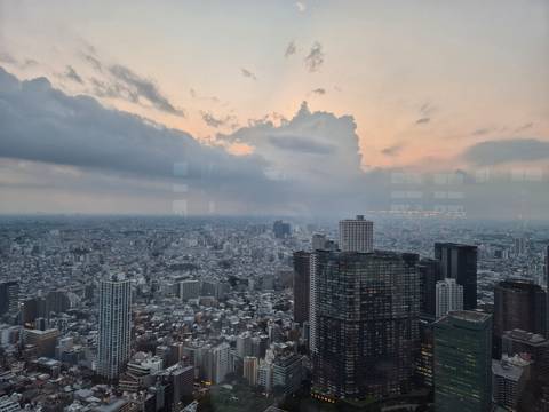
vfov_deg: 58.9
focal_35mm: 23
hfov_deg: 73.9
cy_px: 206
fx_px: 365
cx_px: 274
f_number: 1.8
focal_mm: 5.4
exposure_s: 1/180
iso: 64
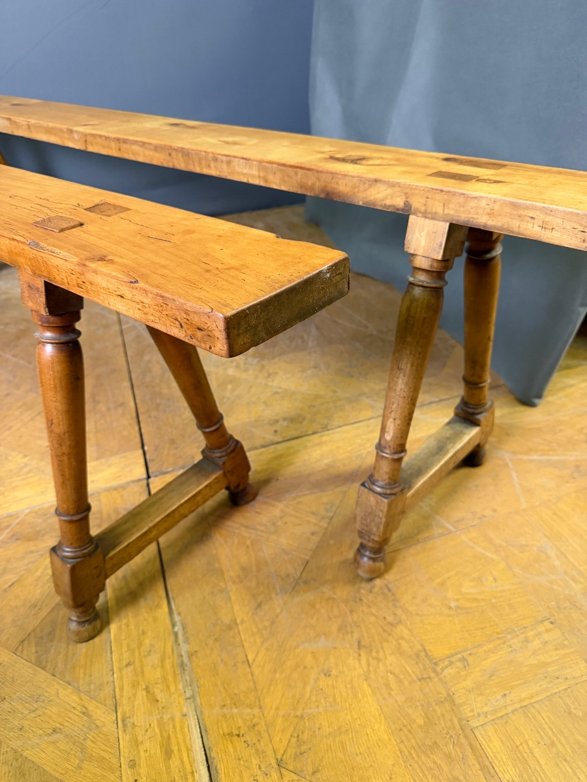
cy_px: 391
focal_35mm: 24
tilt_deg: -34.8
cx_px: 294
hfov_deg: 56.8
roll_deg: +4.1
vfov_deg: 71.6
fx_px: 543
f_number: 1.78
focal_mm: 6.76
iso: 500
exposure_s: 1/50
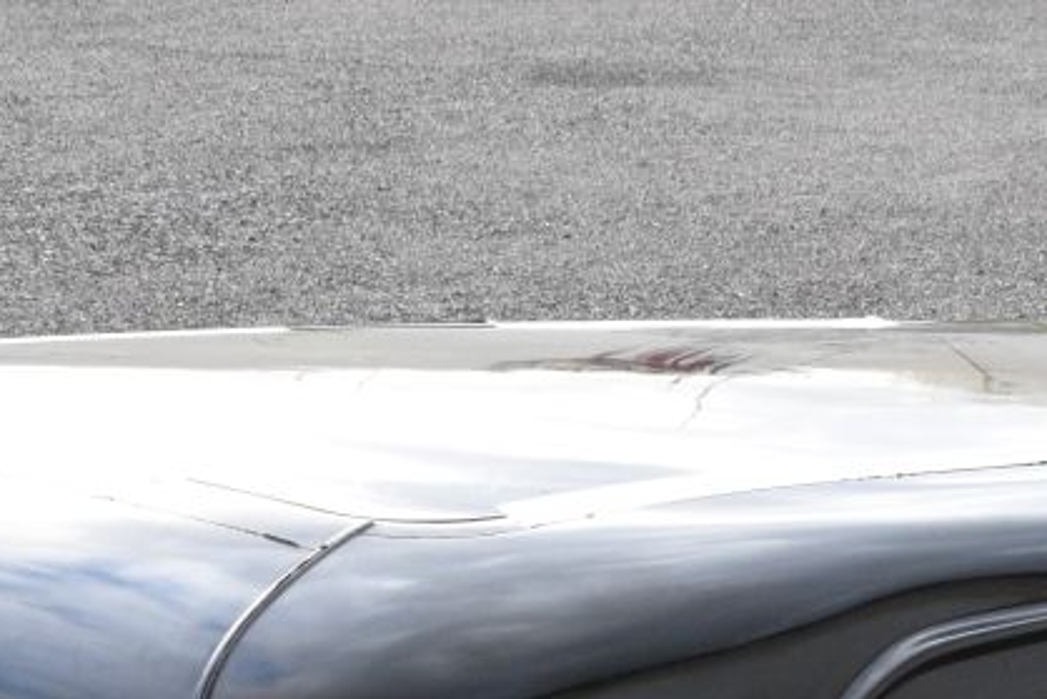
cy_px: 1183
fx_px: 4330
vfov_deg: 8.9
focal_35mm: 149
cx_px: 631
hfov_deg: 13.8
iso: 1250
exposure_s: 1/400
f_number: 10
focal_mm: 27
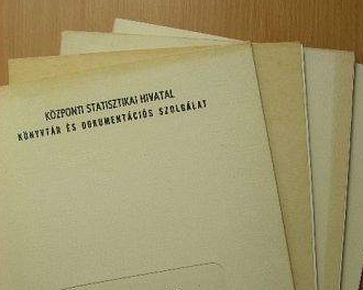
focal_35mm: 59
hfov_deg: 32.0
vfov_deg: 25.4
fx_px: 634
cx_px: 185
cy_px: 225
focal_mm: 7.4
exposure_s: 1/57
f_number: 3.5
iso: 50
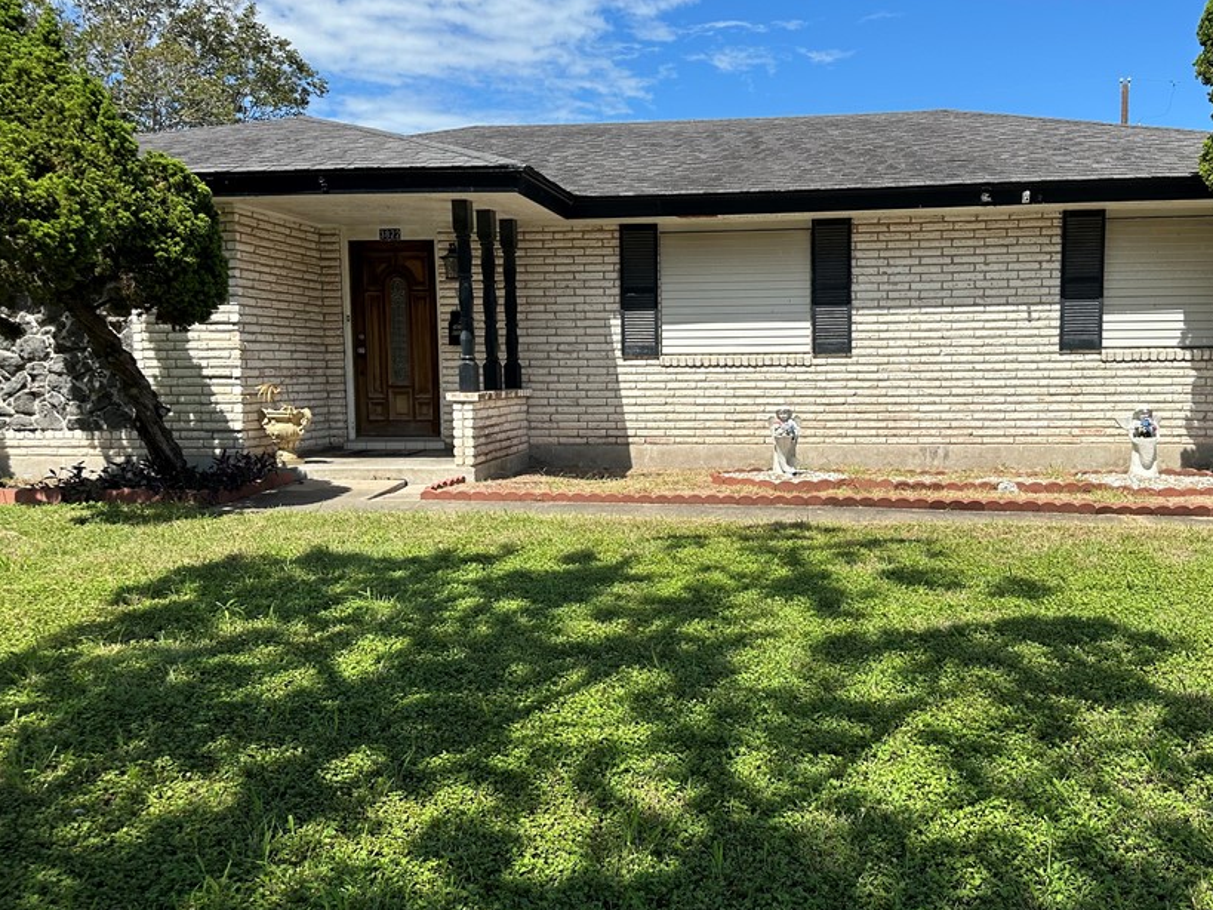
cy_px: 449
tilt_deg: -5.0
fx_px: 1051
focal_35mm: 30
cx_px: 723
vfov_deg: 46.8
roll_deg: +0.0
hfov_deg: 59.5
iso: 80
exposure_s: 1/4184
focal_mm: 6.86
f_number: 1.78
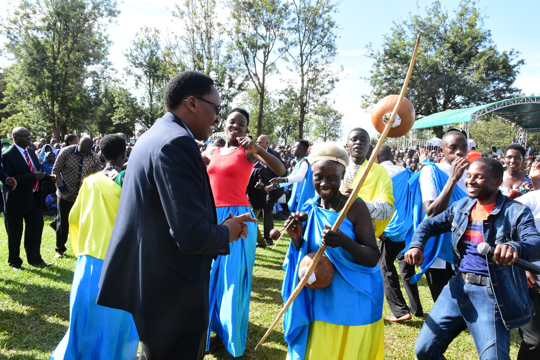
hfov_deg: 61.9
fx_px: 450
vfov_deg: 43.6
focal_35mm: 30
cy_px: 180
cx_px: 270
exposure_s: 1/500
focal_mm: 20
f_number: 13
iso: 1600
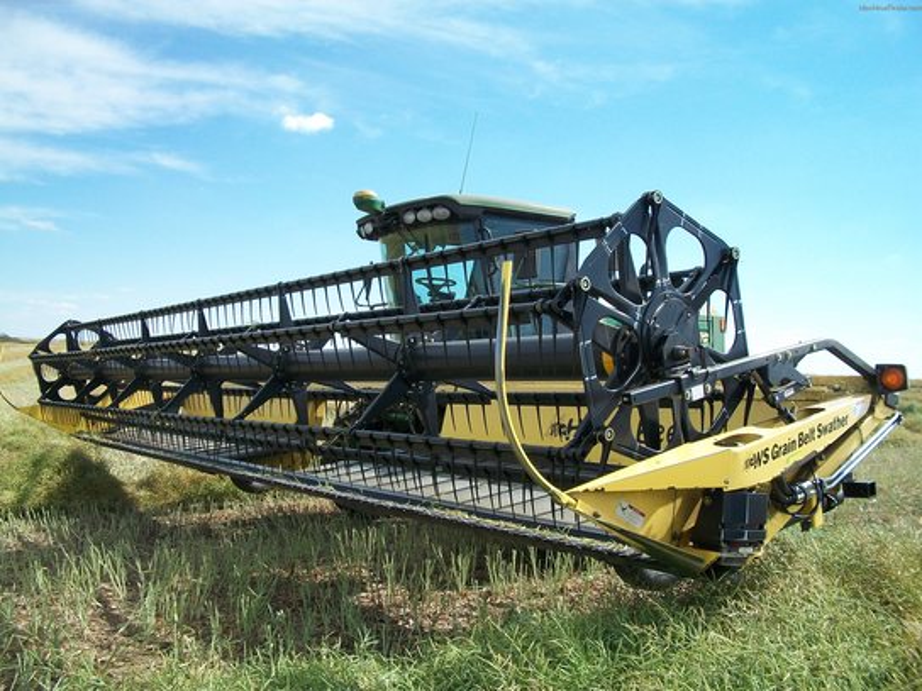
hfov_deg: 56.8
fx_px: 852
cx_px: 461
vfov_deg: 44.2
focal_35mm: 32
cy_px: 346
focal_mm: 5.7
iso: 80
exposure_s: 1/320
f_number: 5.5
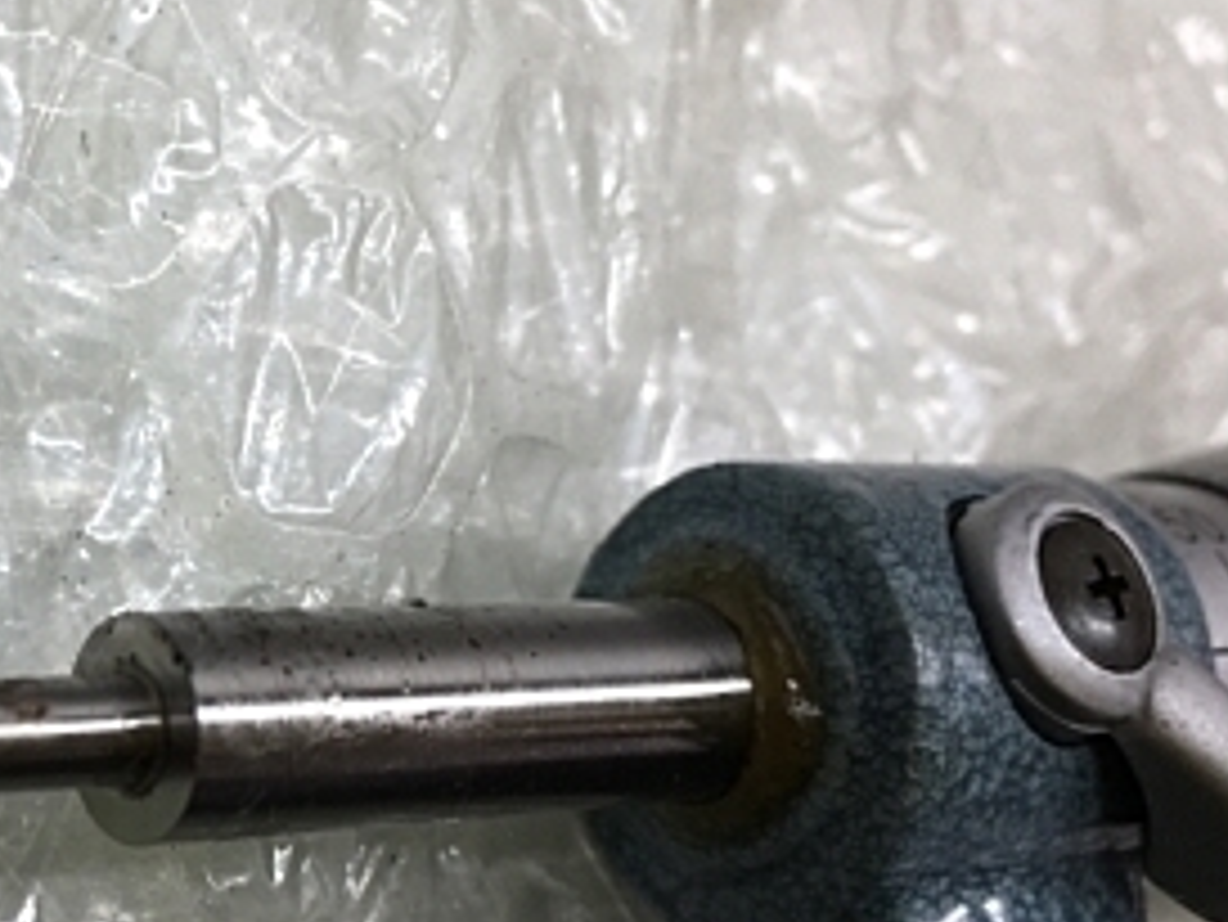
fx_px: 2413
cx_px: 72
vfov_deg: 21.5
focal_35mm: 68
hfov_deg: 27.3
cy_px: 621
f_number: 2.2
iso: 32
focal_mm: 4.15
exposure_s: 1/120
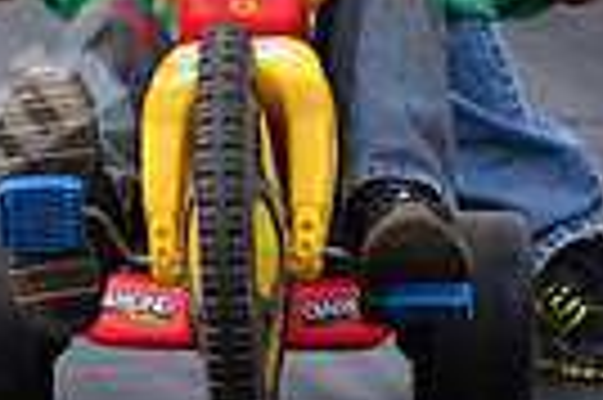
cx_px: 198
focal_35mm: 1297
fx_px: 21698
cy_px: 31
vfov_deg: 1.1
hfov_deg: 1.6
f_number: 5.6
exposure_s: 1/2000
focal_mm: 200
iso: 1000
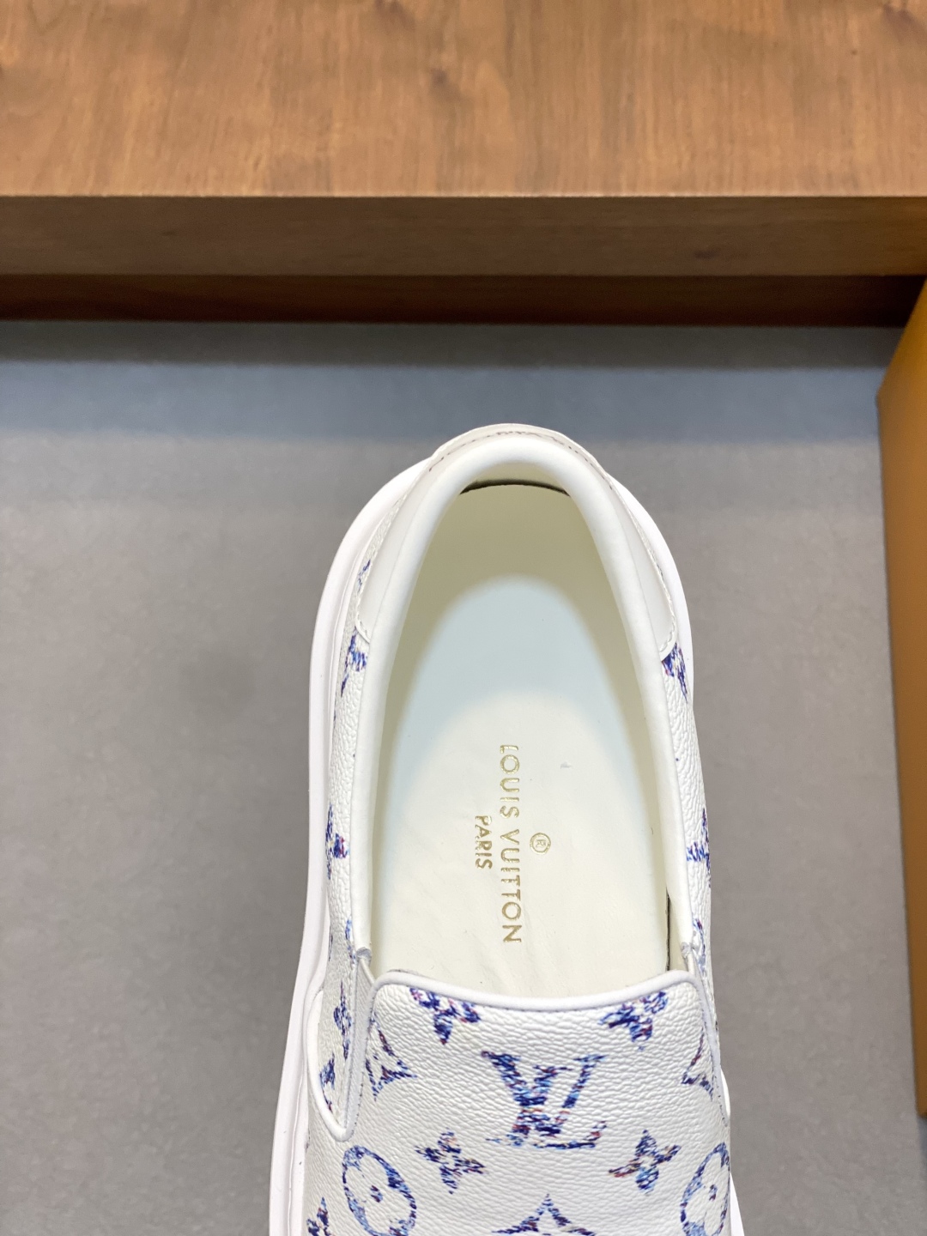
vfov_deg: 36.8
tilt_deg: -69.1
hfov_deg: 28.0
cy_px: 618
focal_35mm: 52
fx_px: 1857
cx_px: 464
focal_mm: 6
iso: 80
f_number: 2
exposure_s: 1/100
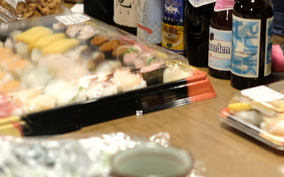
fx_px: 874
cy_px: -11
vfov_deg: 11.4
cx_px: 172
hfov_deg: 18.4
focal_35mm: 113
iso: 640
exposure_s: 1/30
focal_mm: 35
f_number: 1.8
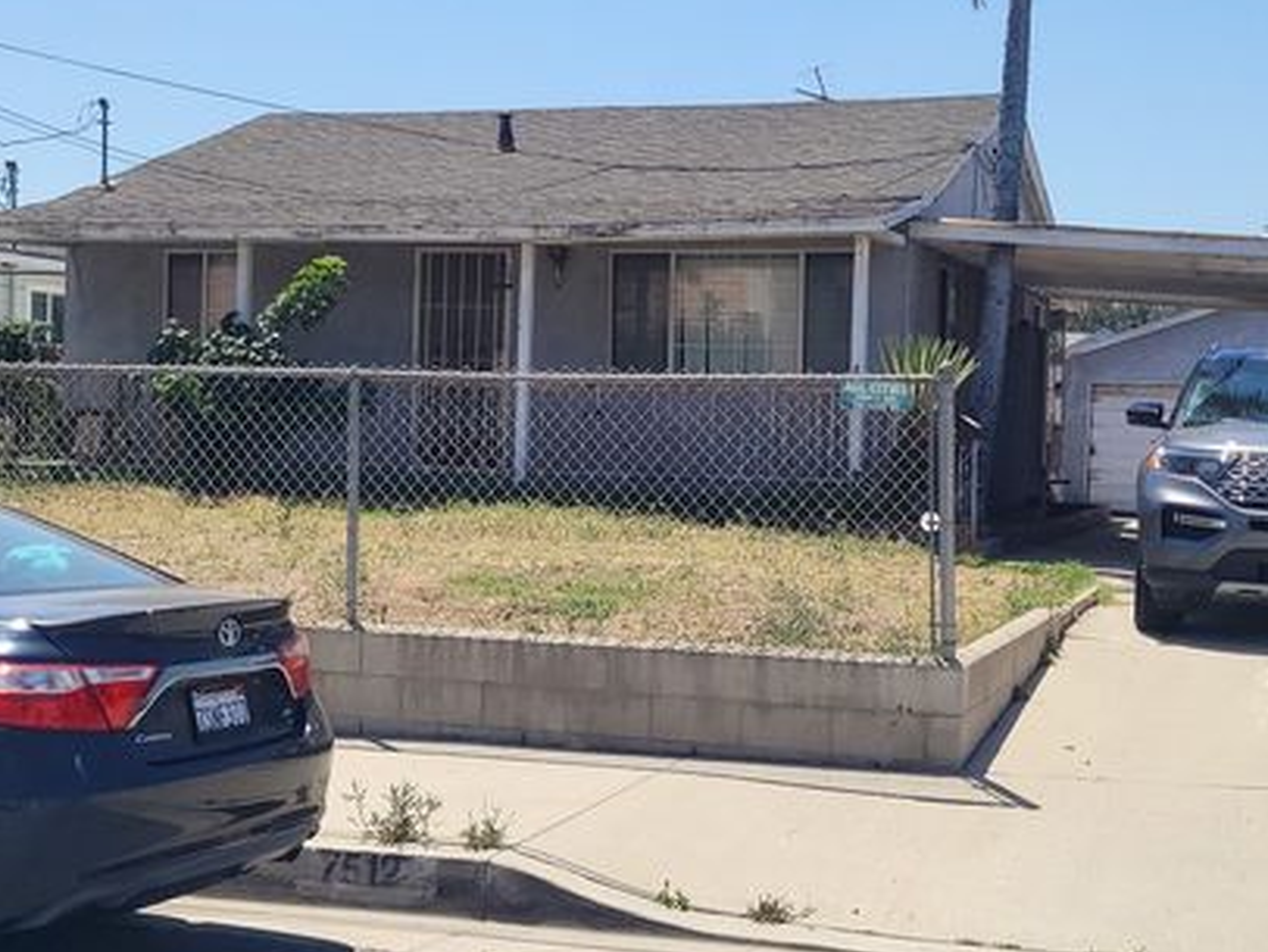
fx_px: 1173
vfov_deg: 44.2
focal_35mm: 32
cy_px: 495
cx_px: 678
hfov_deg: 56.7
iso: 40
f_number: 1.8
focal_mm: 5.4
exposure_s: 1/2210
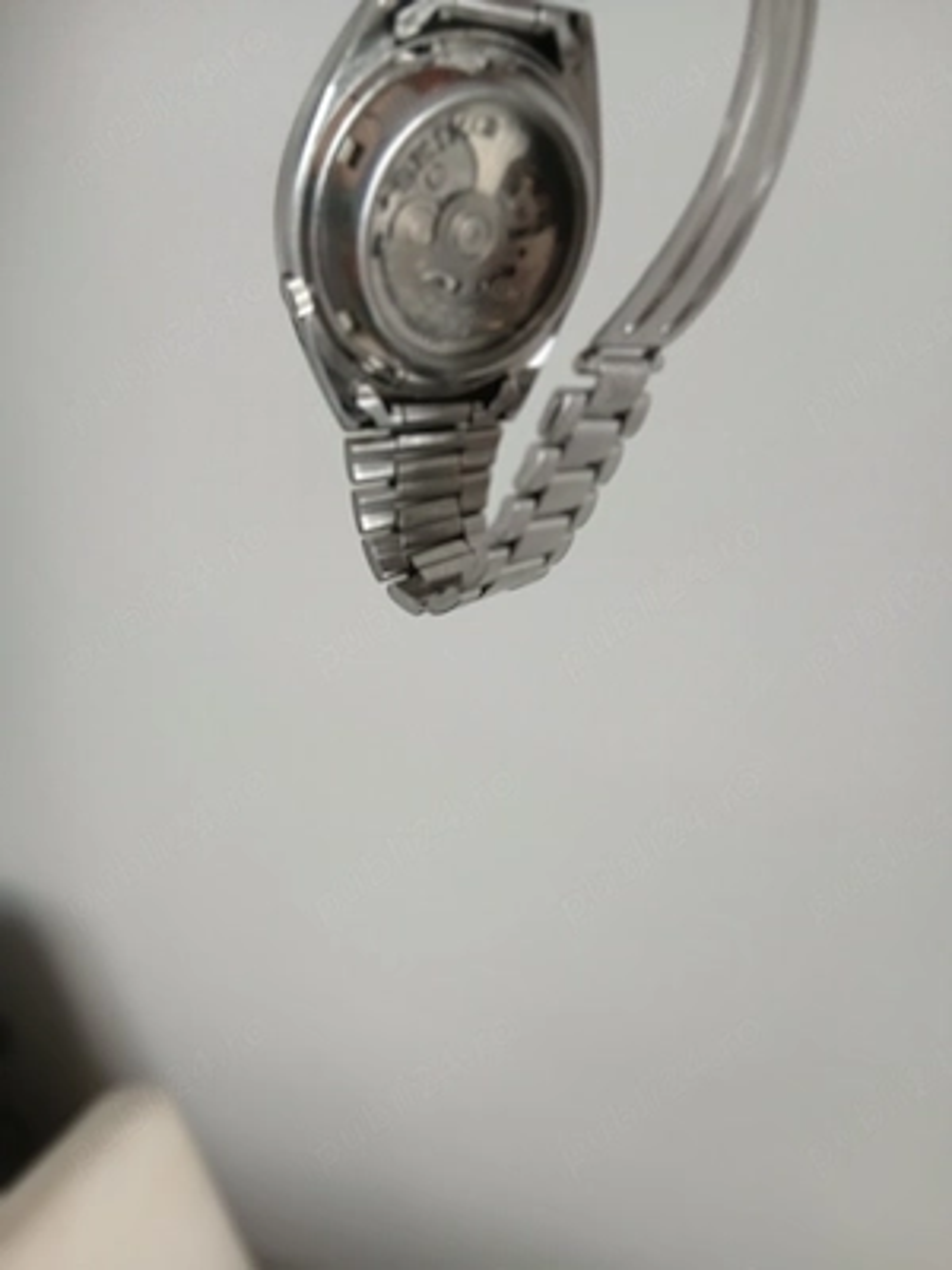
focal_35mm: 26
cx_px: 476
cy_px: 635
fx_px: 953
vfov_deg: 67.3
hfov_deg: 53.1
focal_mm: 3.98
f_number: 1.8
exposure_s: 1/33.3
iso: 250
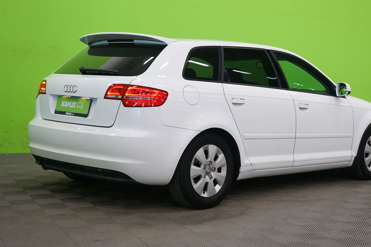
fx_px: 608
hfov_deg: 33.9
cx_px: 213
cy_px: 94
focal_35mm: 59
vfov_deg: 22.9
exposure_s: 1/10
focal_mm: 47
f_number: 5
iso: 400
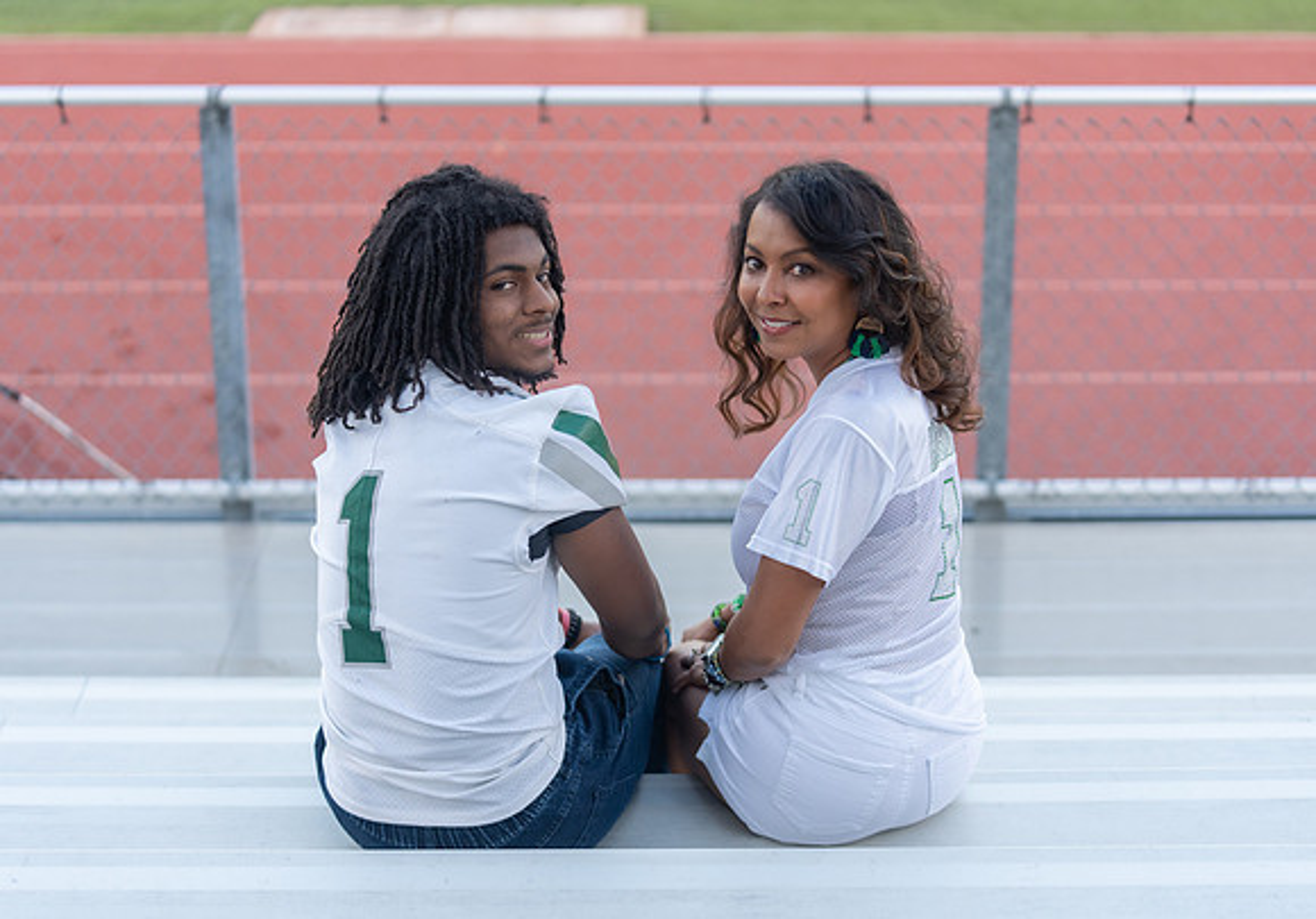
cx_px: 691
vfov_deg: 18.8
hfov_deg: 26.6
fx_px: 2778
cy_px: 459
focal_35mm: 75
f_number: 2.8
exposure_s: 1/320
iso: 640
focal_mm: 70
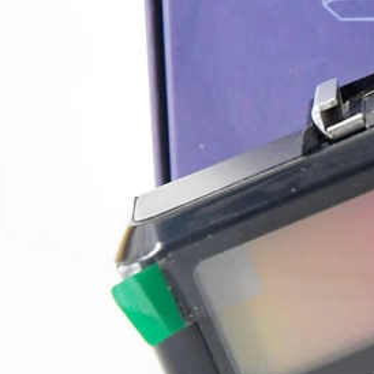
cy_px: -49
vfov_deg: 6.0
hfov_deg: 5.9
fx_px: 3582
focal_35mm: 293
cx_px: 658
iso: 1250
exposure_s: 1/125
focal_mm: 42
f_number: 8
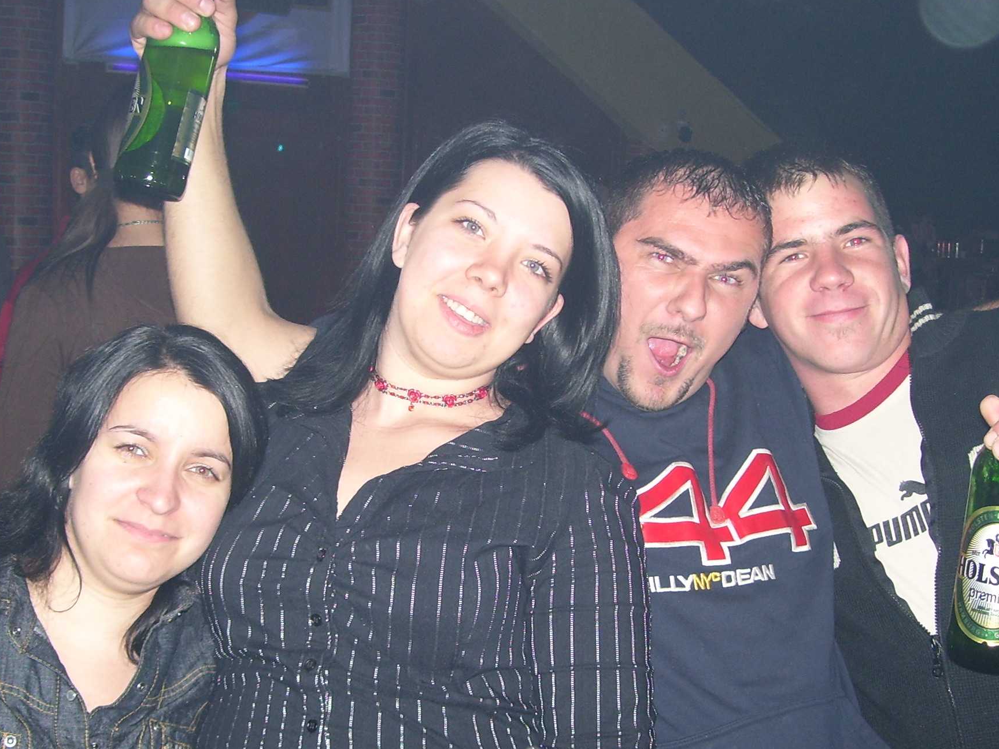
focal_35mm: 48
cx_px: 501
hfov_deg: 39.7
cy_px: 447
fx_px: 1385
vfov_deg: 30.2
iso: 80
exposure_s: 1/60
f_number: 2.7
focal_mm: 6
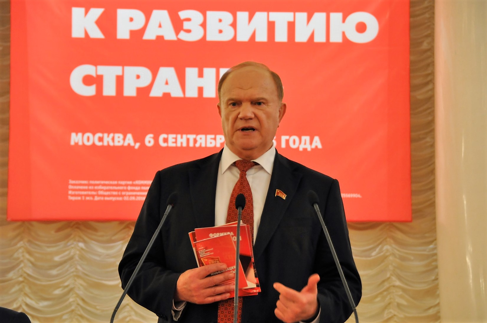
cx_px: 244
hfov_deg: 15.2
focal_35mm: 135
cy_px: 162
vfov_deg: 10.1
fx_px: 1824
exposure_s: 1/30
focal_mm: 90
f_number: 5.3
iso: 1000
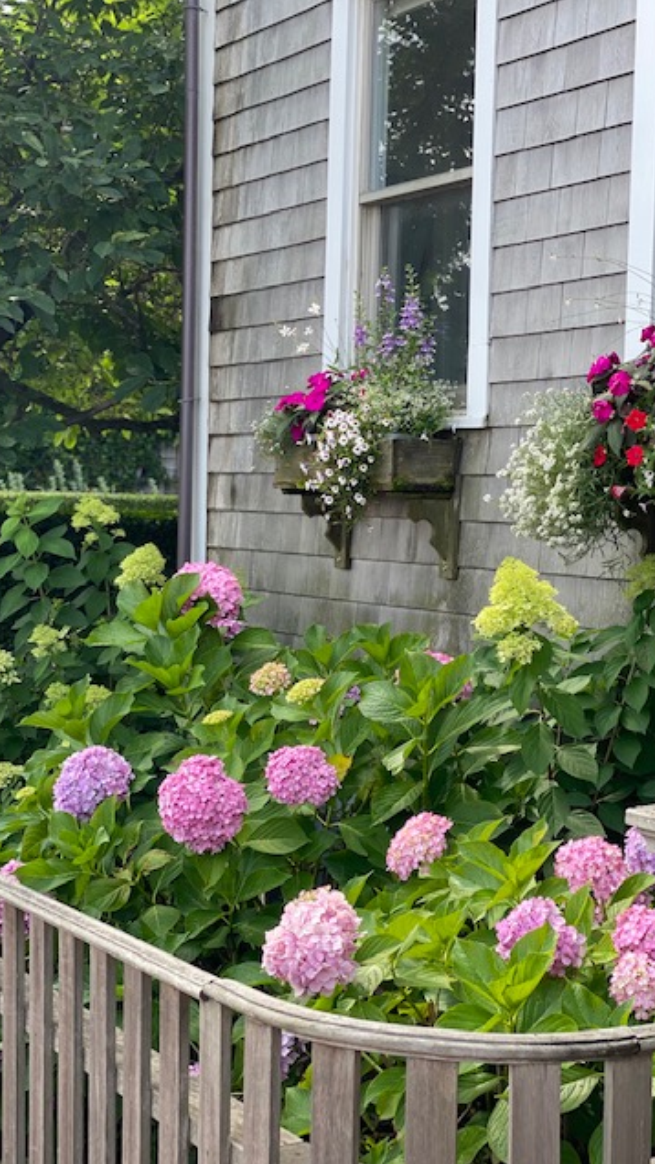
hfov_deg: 21.1
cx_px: 386
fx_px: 1759
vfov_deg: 36.6
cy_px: 582
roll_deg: -2.2
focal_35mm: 57
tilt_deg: -2.3
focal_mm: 6
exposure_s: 1/313
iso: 20
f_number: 2
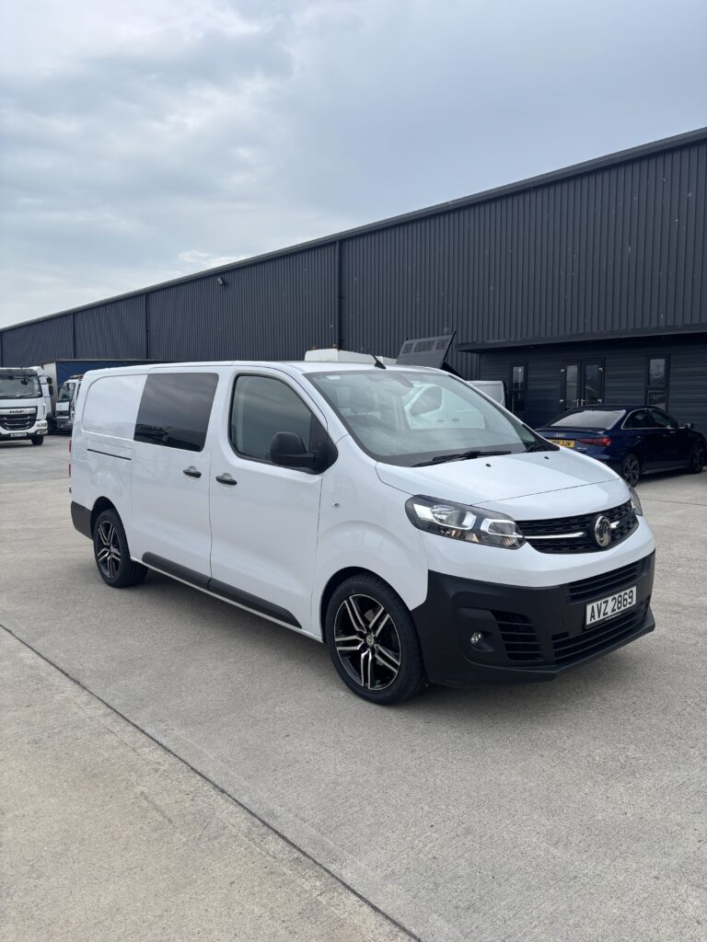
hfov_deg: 53.1
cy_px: 471
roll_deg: +0.0
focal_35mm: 26
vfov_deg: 67.3
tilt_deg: -3.9
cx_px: 354
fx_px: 708
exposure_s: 1/2451
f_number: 1.6
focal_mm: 5.96
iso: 50
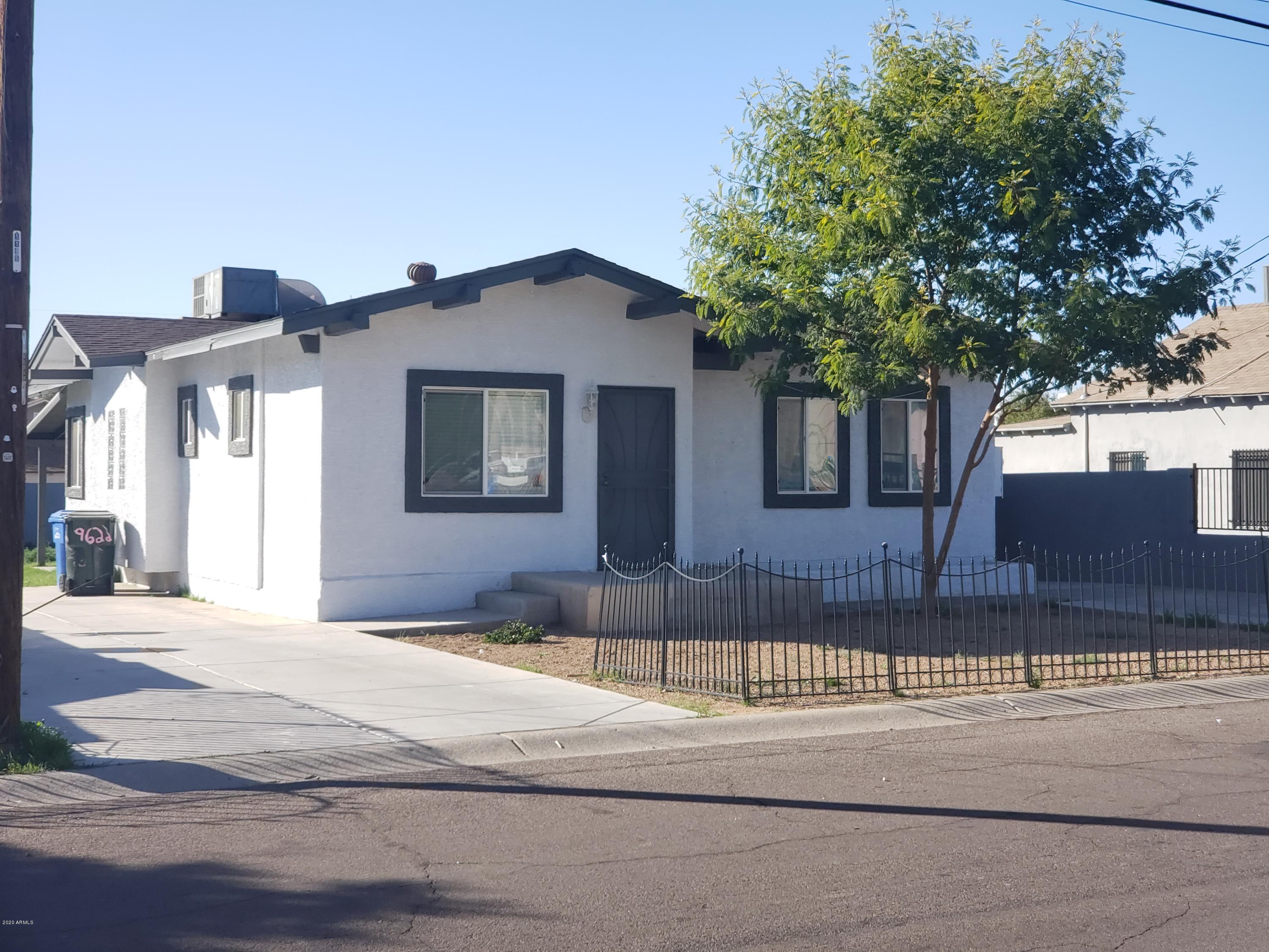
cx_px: 634
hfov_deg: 36.8
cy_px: 476
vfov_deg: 28.0
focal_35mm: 52
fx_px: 1906
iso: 32
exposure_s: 1/364
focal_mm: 6
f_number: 2.4
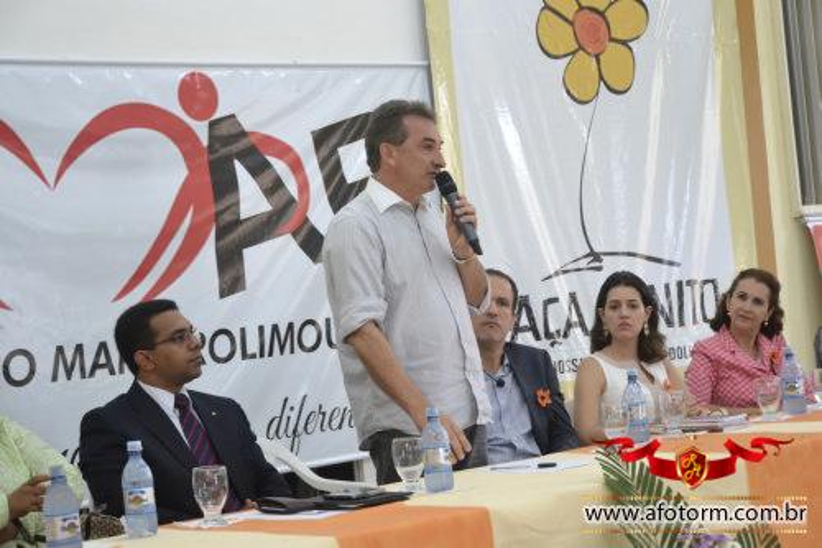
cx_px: 411
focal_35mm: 78
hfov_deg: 26.0
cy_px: 274
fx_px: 1780
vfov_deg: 17.5
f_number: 5
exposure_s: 1/80
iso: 1600
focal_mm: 52
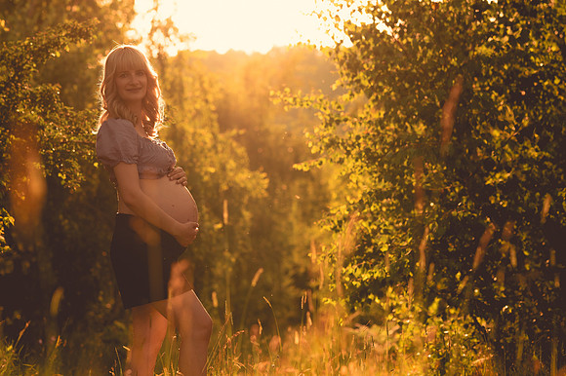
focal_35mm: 93
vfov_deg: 14.7
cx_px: 267
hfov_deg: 21.9
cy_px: 206
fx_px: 1464
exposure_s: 1/3200
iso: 400
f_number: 3.5
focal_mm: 85
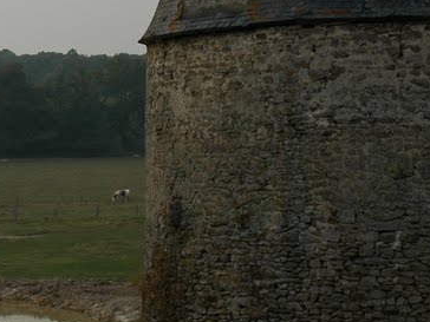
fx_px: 1714
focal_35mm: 138
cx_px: 82
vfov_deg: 10.6
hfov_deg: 14.2
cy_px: -44
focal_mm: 34
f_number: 10
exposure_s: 1/200
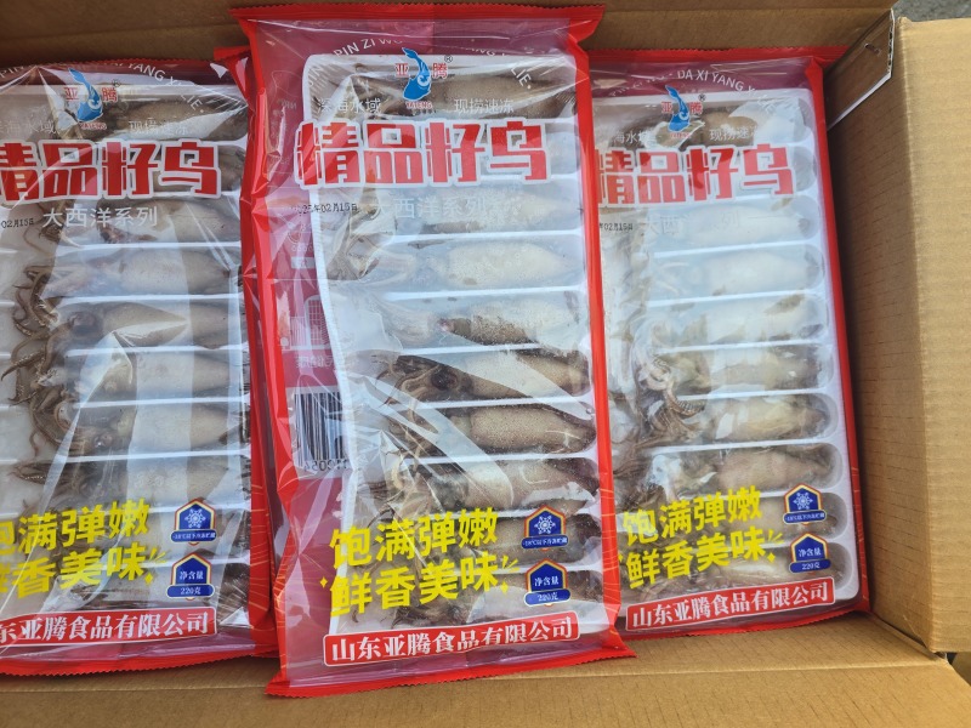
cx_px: 486
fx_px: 645
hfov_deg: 73.9
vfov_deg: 58.9
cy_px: 364
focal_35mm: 23
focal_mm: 6.3
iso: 20
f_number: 1.7
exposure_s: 1/180
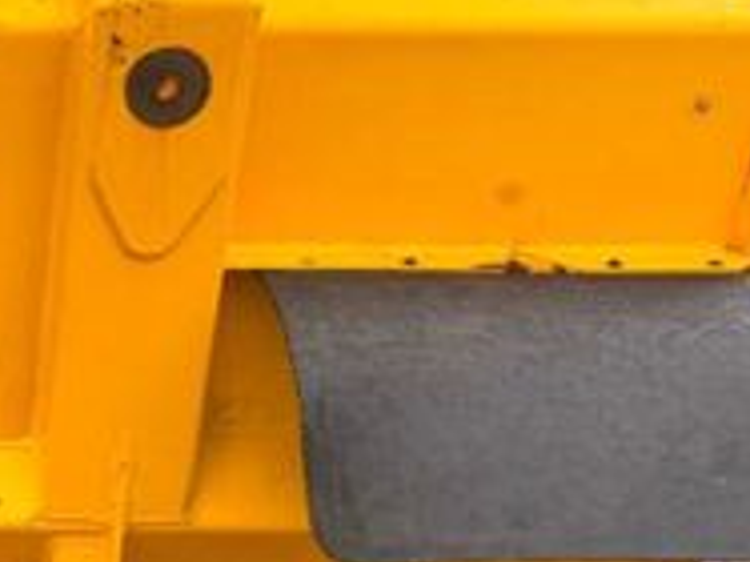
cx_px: -317
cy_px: 401
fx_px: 1667
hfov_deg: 21.9
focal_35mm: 77
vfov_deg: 19.0
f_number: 1.78
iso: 100
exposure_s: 1/1585
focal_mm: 6.76
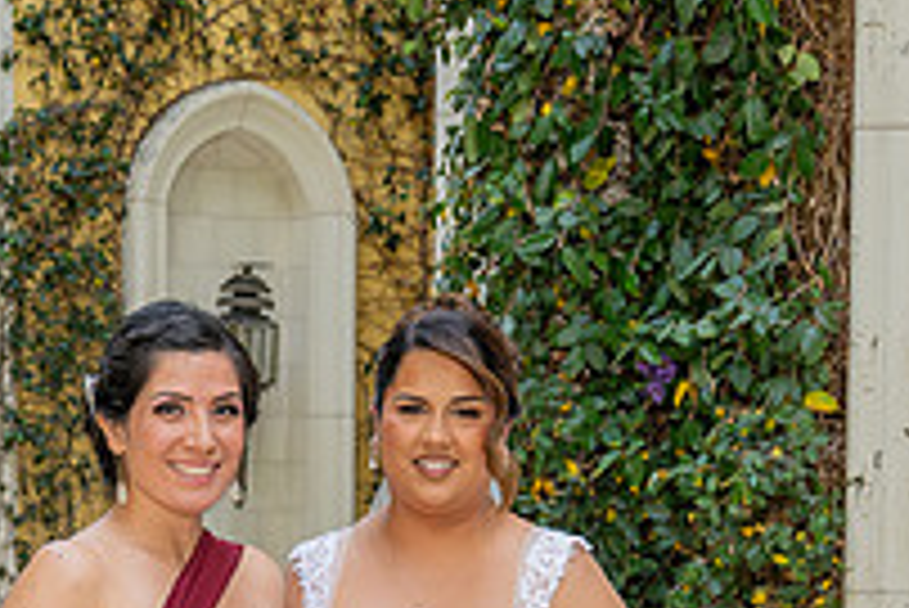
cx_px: 369
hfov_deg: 16.1
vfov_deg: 10.5
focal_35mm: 127
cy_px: 892
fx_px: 3209
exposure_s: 1/200
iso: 200
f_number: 4.5
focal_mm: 38
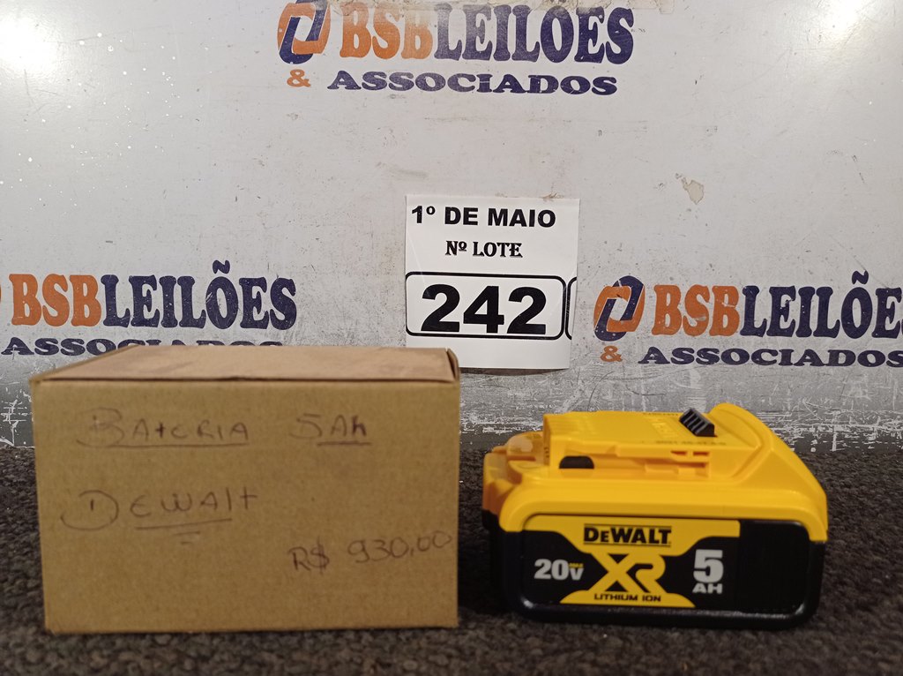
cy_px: 338
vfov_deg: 49.7
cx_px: 452
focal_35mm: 28
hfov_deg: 63.5
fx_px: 730
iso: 159
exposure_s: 1/120
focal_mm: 4.7
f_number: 1.79
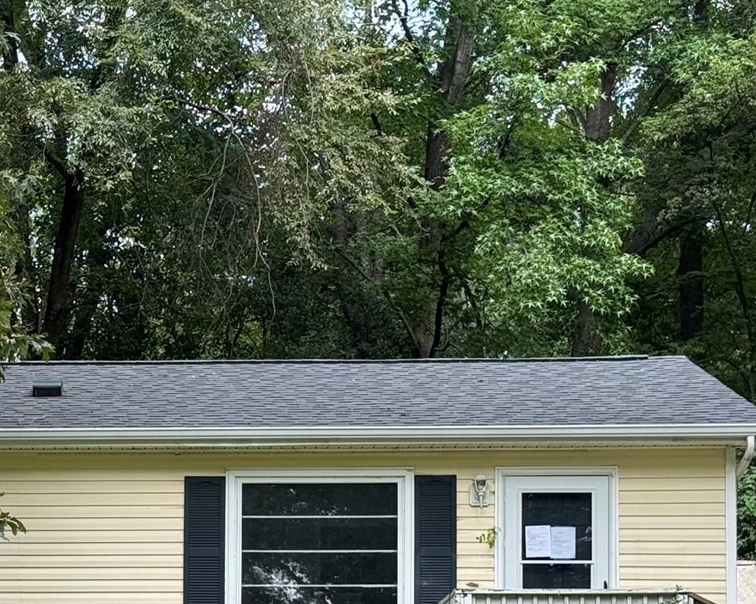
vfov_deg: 13.9
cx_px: 34
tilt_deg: +3.0
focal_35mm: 109
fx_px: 2439
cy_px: 649
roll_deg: -1.5
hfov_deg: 17.3
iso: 64
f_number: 1.78
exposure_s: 1/481
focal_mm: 6.76
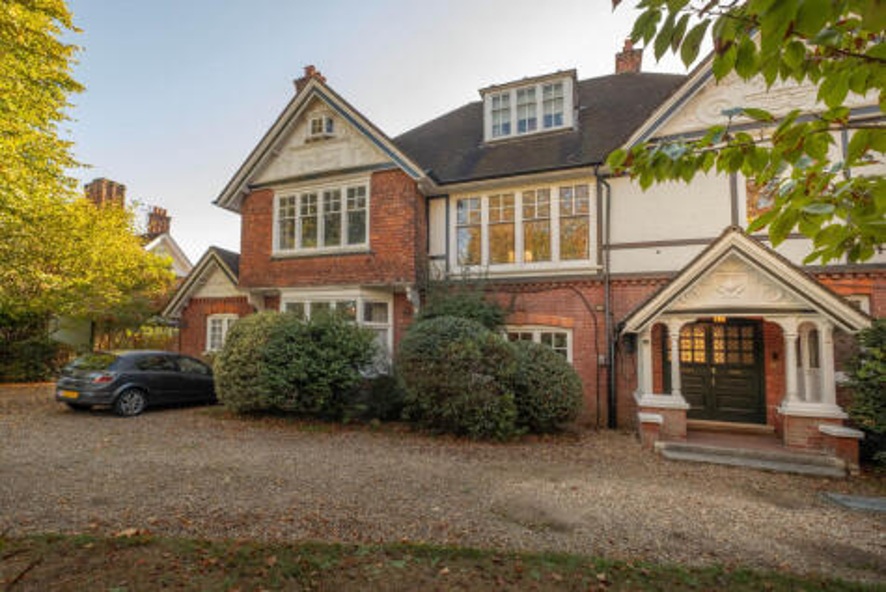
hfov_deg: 100.4
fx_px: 369
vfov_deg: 77.4
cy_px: 296
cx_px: 443
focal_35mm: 15
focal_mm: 10
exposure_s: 1/160
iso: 400
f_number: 5.6
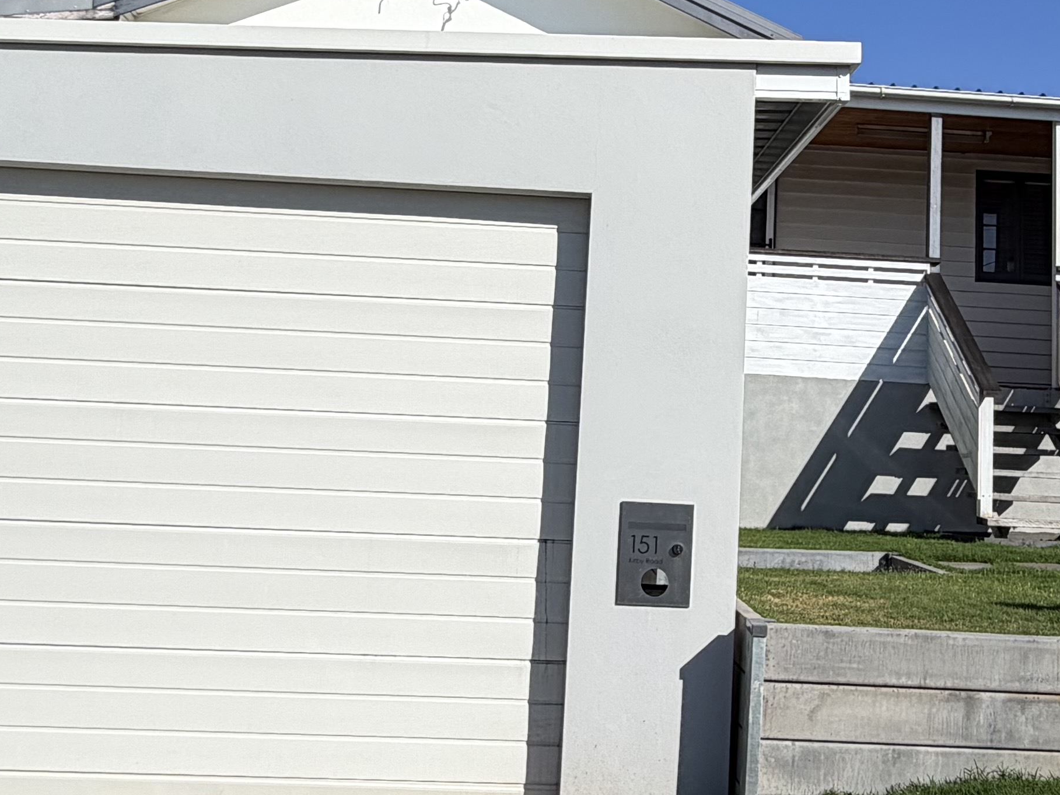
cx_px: 632
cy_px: 271
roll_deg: -2.8
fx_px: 1347
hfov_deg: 42.7
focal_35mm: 44
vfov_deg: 32.6
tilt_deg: +6.5
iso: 20
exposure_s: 1/1572
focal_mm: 2.22
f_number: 2.2
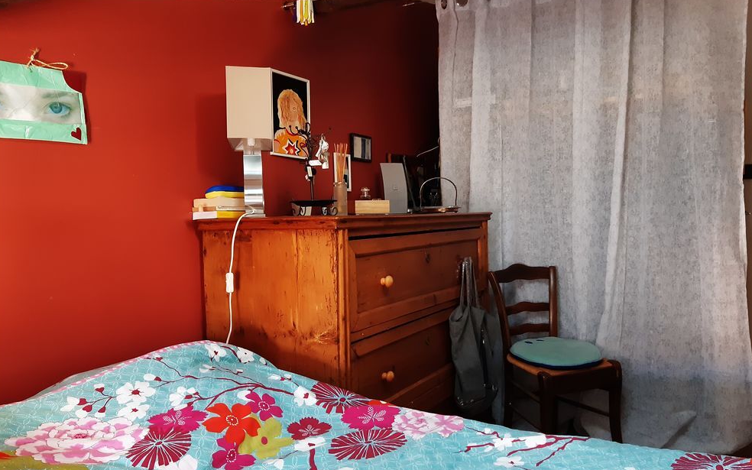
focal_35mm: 28
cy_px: 253
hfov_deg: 66.5
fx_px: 574
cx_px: 374
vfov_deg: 44.5
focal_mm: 3.92
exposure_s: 1/50
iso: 200
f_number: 1.7
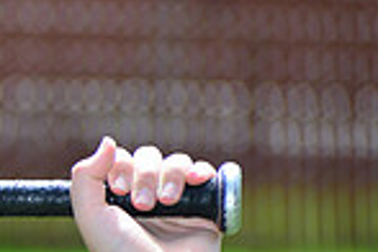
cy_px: 351
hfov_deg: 3.1
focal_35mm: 669
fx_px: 7024
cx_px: -345
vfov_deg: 2.1
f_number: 8
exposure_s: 1/200
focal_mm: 170
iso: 200
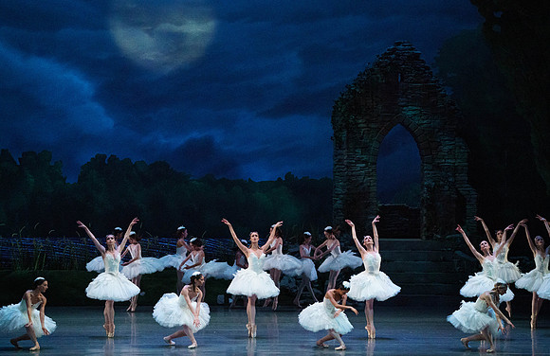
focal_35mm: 143
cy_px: 181
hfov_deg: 14.4
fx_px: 2171
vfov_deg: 9.4
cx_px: 275
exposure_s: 1/250
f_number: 5.6
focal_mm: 141
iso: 8000
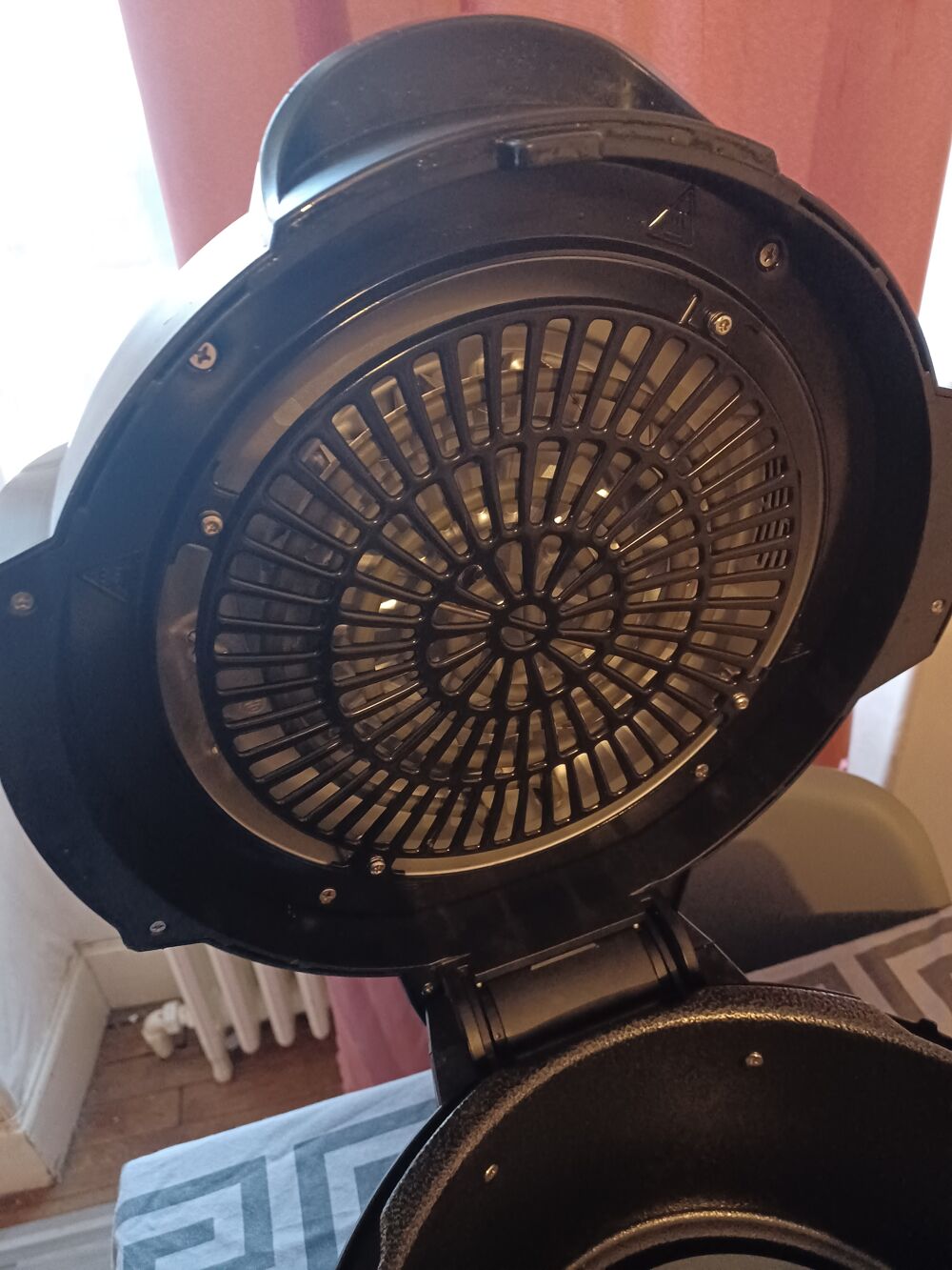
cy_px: 635
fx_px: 917
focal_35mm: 25
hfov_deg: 54.9
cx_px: 476
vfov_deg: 69.4
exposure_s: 1/15
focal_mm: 4.6
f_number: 1.8
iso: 2000
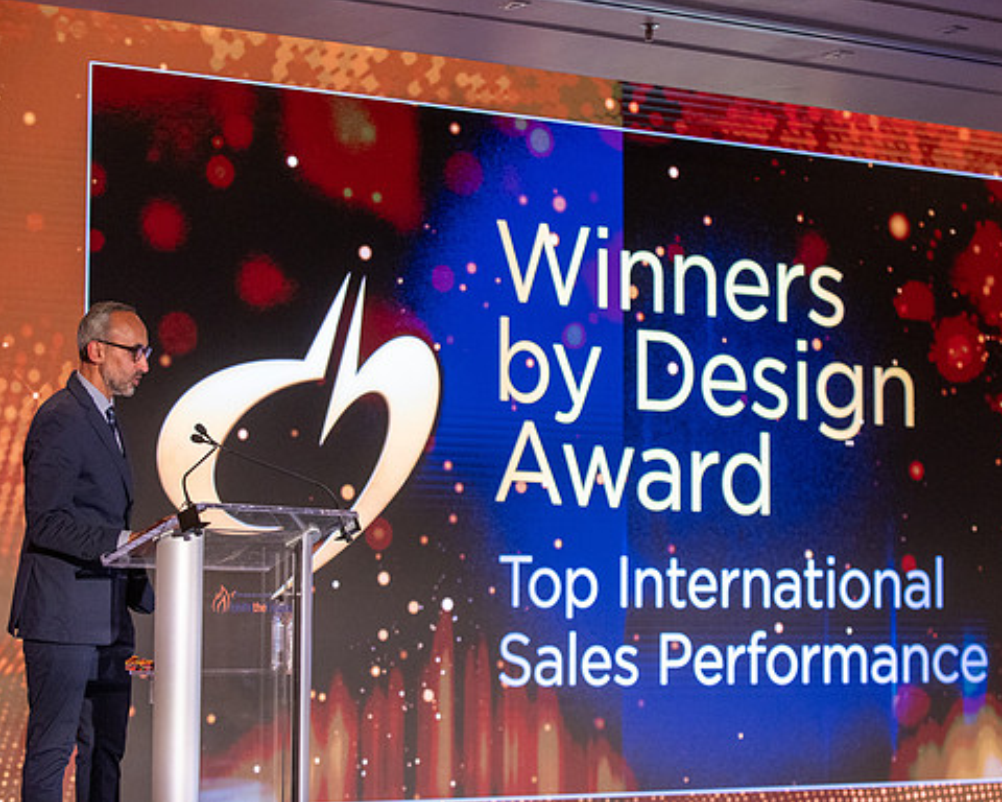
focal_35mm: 93
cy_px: 401
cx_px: 530
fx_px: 2758
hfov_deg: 20.6
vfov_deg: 16.5
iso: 3200
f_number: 2.8
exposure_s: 1/500
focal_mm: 82
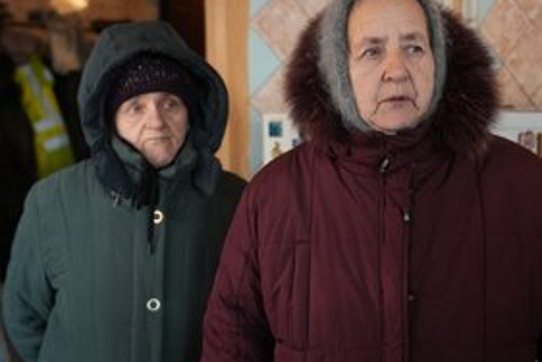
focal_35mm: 54
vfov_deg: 25.1
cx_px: 316
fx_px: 814
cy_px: 182
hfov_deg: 36.7
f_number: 2.8
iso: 3200
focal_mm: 38
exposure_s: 1/200
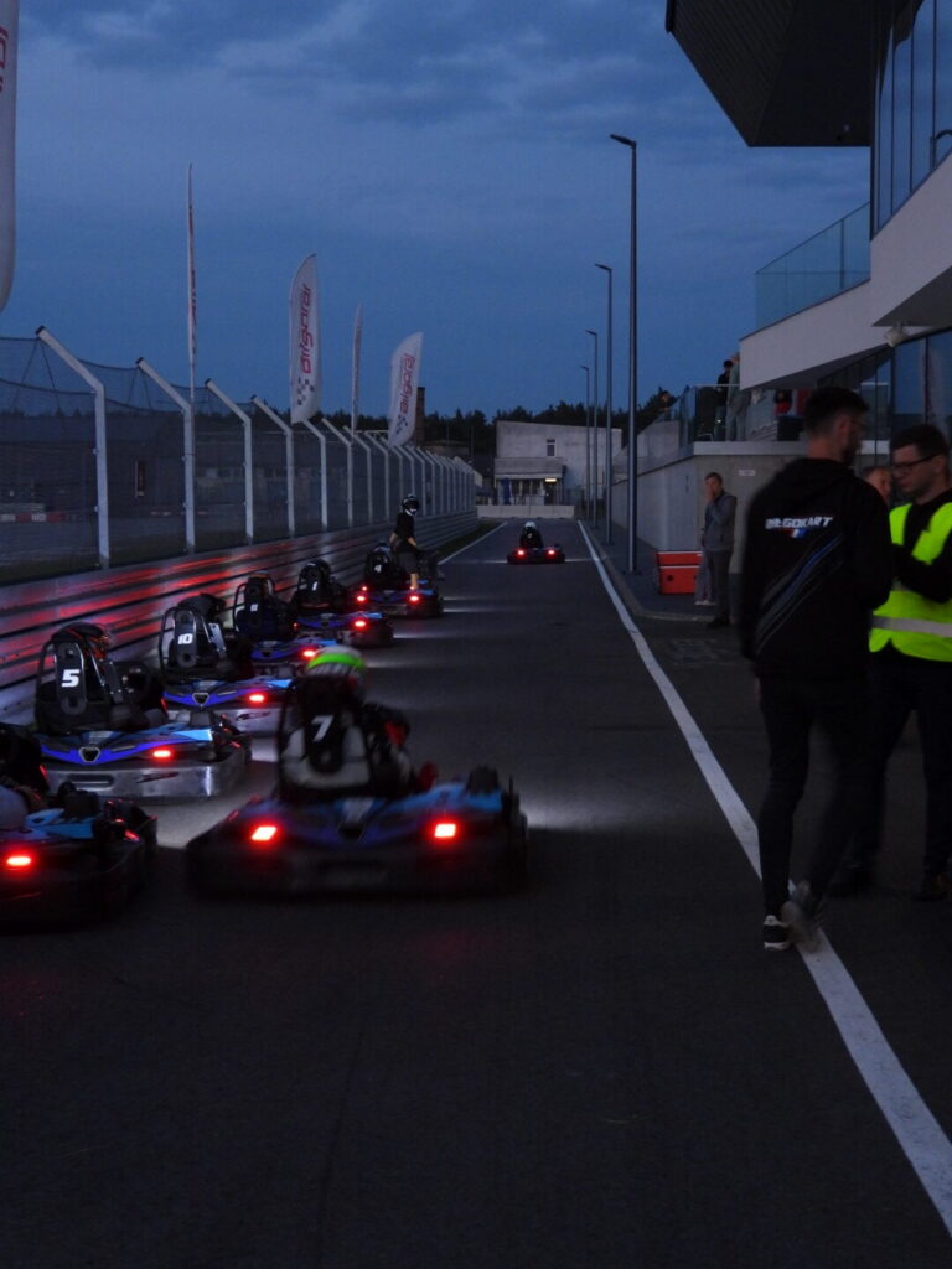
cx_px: 476
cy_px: 634
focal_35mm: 55
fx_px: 2017
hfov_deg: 26.6
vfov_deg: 34.9
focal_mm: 9.8
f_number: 3.5
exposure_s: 1/13
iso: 400
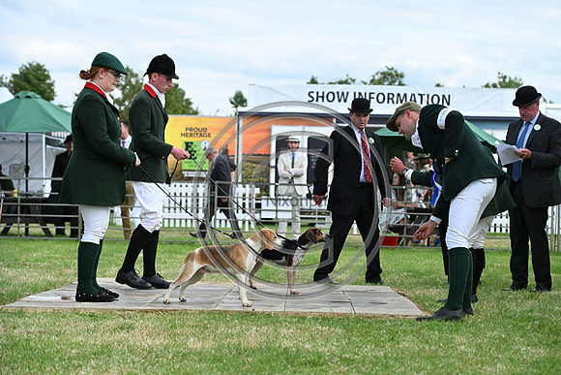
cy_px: 188
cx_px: 280
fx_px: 1434
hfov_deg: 22.1
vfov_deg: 14.9
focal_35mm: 92
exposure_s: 1/1000
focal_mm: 92
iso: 400
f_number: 4.5
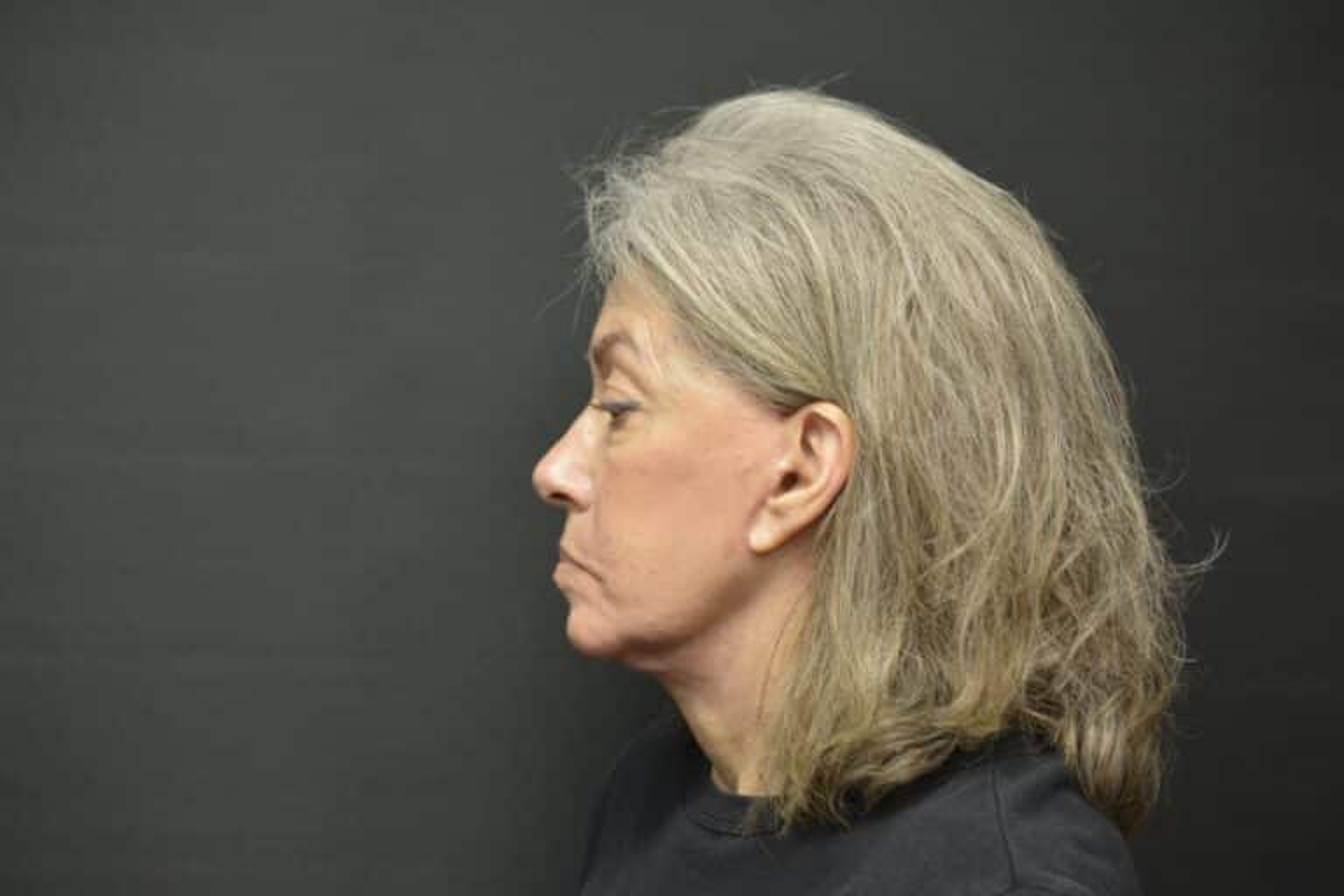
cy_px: 448
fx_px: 2240
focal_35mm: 60
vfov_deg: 22.6
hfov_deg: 33.4
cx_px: 672
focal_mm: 40
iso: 800
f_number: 4.5
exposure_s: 1/60
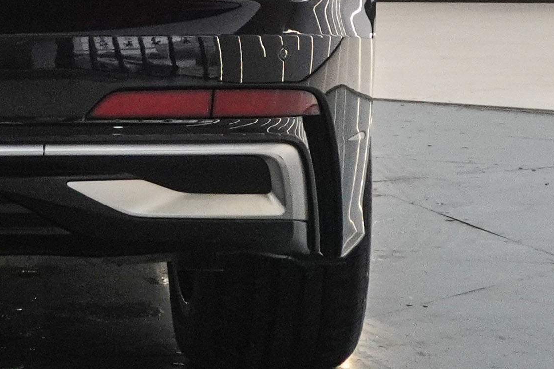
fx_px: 4108
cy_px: -367
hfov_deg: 7.6
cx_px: -229
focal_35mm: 267
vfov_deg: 5.1
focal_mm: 34
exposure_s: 1/80
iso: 1000
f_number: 6.3
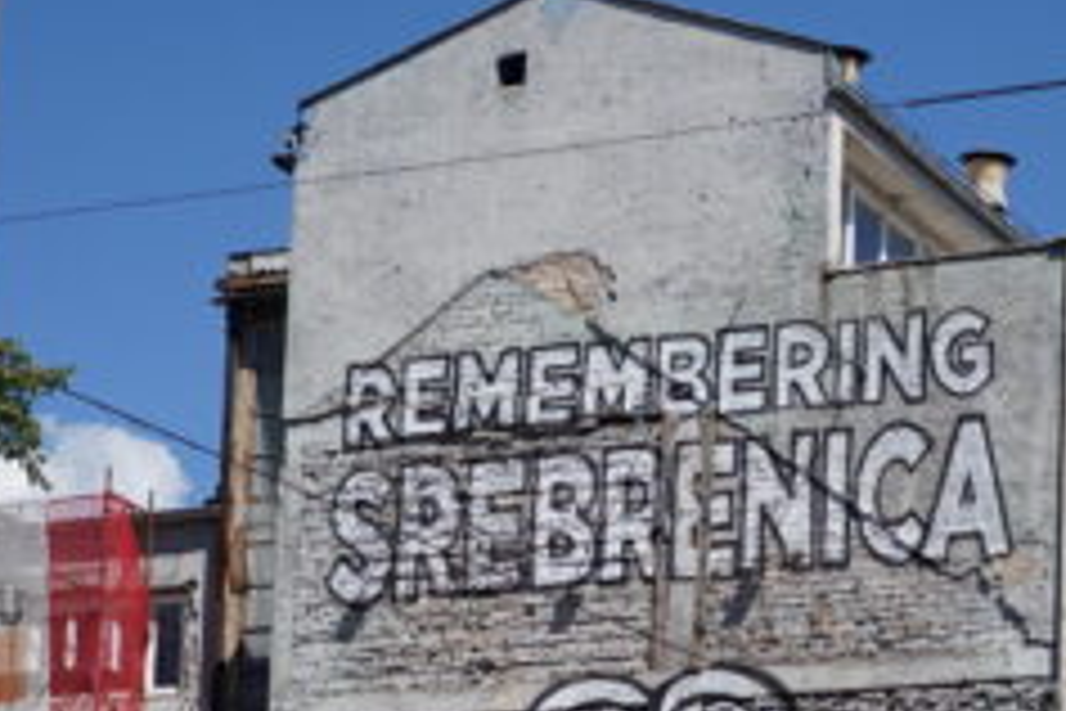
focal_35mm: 162
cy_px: 945
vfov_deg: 8.3
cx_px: 688
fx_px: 4797
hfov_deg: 12.7
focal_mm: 50
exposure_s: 1/6400
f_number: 2
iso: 100
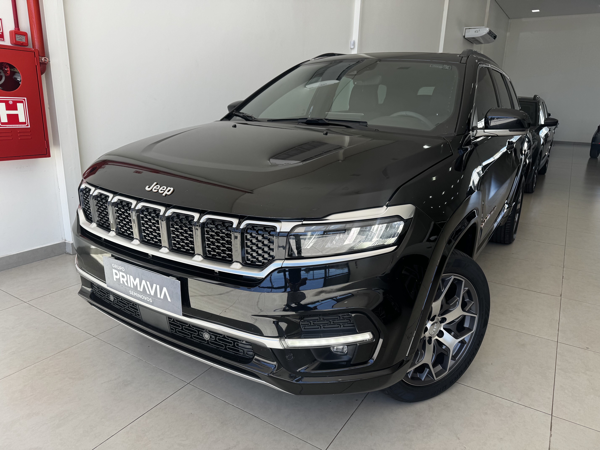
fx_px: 416
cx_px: 300
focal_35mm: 24
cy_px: 225
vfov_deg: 56.8
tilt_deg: -16.0
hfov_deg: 71.6
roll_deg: -2.1
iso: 80
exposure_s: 1/651
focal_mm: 6.76
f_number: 1.78
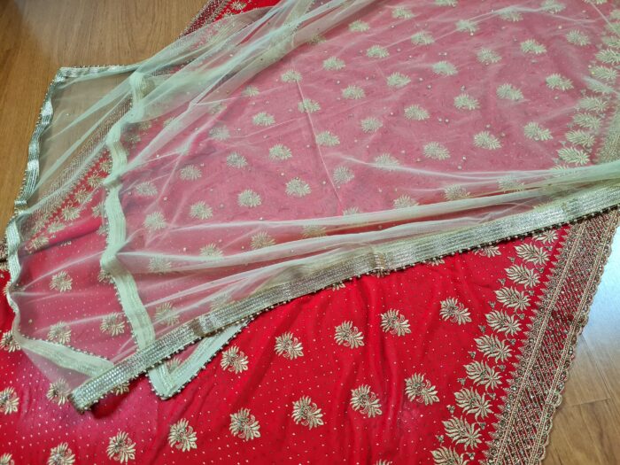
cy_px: 232
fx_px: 466
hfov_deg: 67.3
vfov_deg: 53.1
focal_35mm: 26
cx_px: 310
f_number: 1.8
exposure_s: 1/120
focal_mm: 5.4
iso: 200
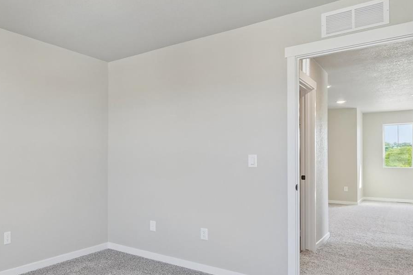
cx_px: 72
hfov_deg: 60.8
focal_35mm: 27
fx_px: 310
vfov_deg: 47.8
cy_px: 156
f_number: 8
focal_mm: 10
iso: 800
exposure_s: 1/15
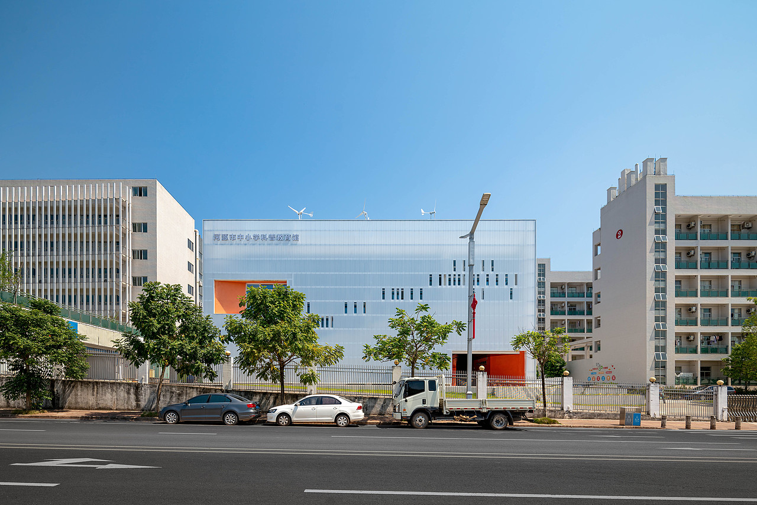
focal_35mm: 17
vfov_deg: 70.5
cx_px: 378
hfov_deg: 93.3
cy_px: 252
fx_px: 358
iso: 100
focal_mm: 17
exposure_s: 1/500
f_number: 8
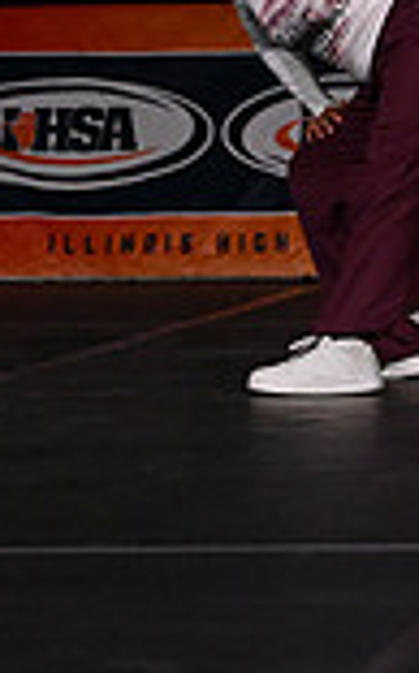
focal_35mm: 402
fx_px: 7372
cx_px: 1123
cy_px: -82
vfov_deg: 5.2
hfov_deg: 3.2
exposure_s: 1/1000
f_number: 4
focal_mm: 71
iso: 6400
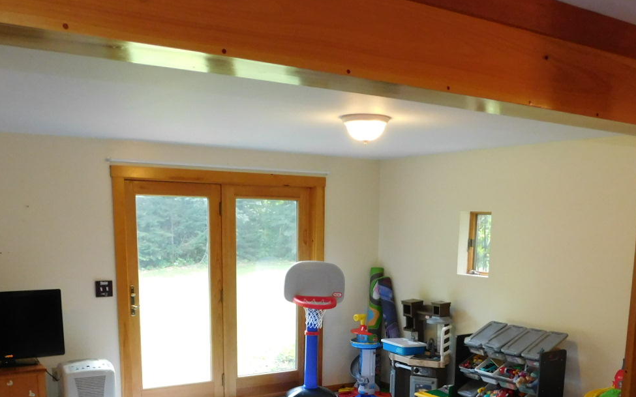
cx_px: 342
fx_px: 693
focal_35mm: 40
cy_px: 366
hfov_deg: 49.2
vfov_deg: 30.4
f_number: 3
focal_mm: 4
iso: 280
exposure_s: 1/30
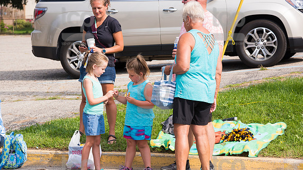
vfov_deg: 10.8
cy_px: 100
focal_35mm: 112
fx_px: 899
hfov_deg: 19.1
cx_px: 154
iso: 160
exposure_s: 1/500
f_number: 6.3
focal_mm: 105
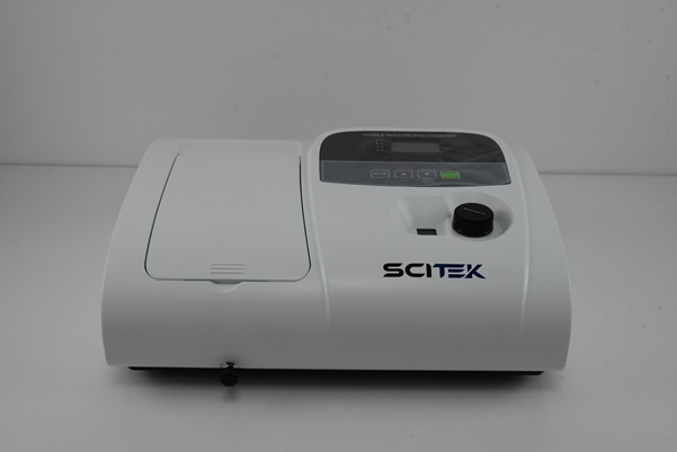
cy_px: 226
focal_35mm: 44
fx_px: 828
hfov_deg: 44.5
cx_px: 338
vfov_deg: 30.5
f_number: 10
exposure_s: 1/400
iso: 2500
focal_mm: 44
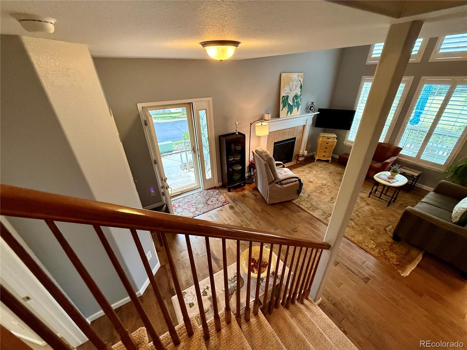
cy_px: 175
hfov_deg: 102.1
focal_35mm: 14
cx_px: 234
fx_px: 189
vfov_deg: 85.7
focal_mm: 2.22
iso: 500
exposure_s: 1/120
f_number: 2.2
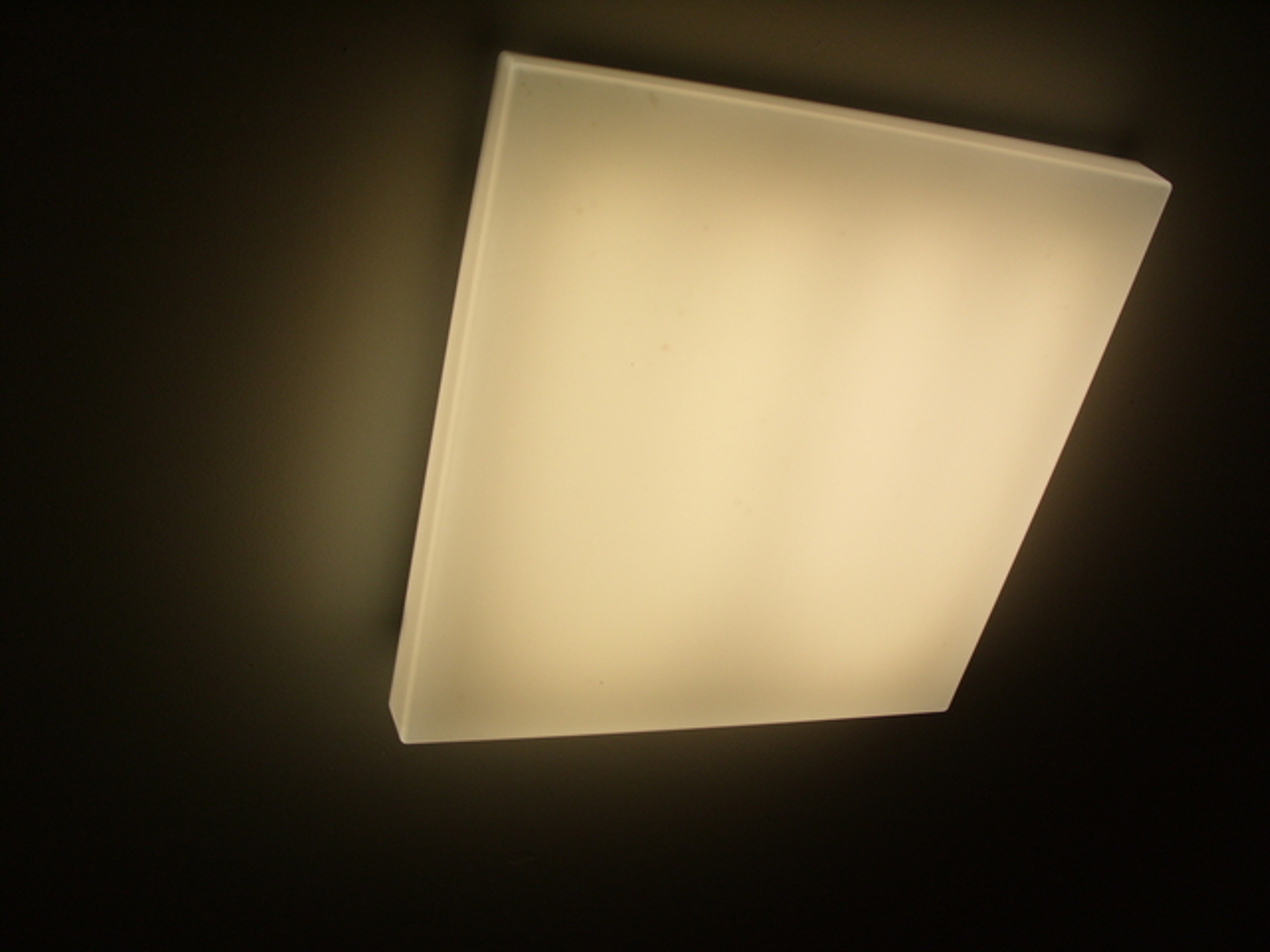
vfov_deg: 40.7
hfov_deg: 52.6
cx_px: 635
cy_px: 476
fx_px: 1284
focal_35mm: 35
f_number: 4.1
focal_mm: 7.8
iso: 80
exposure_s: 1/125
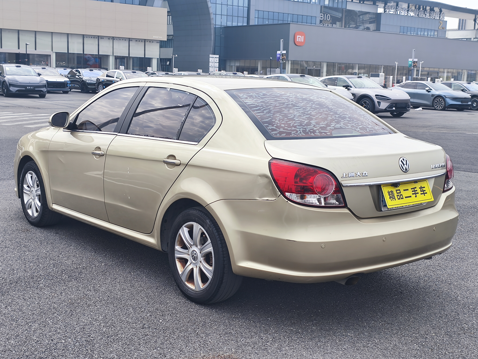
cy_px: 180
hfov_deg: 43.9
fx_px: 594
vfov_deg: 33.6
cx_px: 239
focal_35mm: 43
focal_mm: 5.84
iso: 80
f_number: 1.6
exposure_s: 1/1322
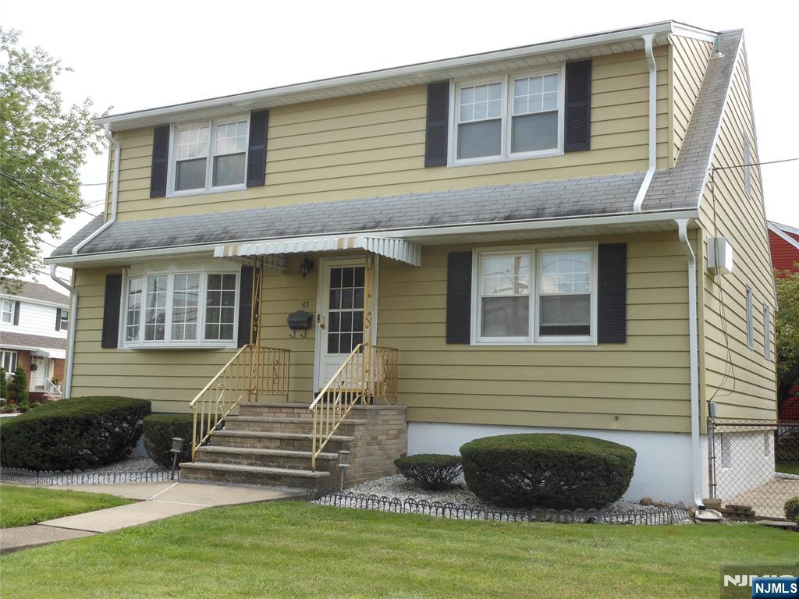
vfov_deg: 36.8
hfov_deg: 47.9
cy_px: 300
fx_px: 900
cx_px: 400
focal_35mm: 39
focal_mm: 6.9
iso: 80
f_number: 4.3
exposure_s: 1/200
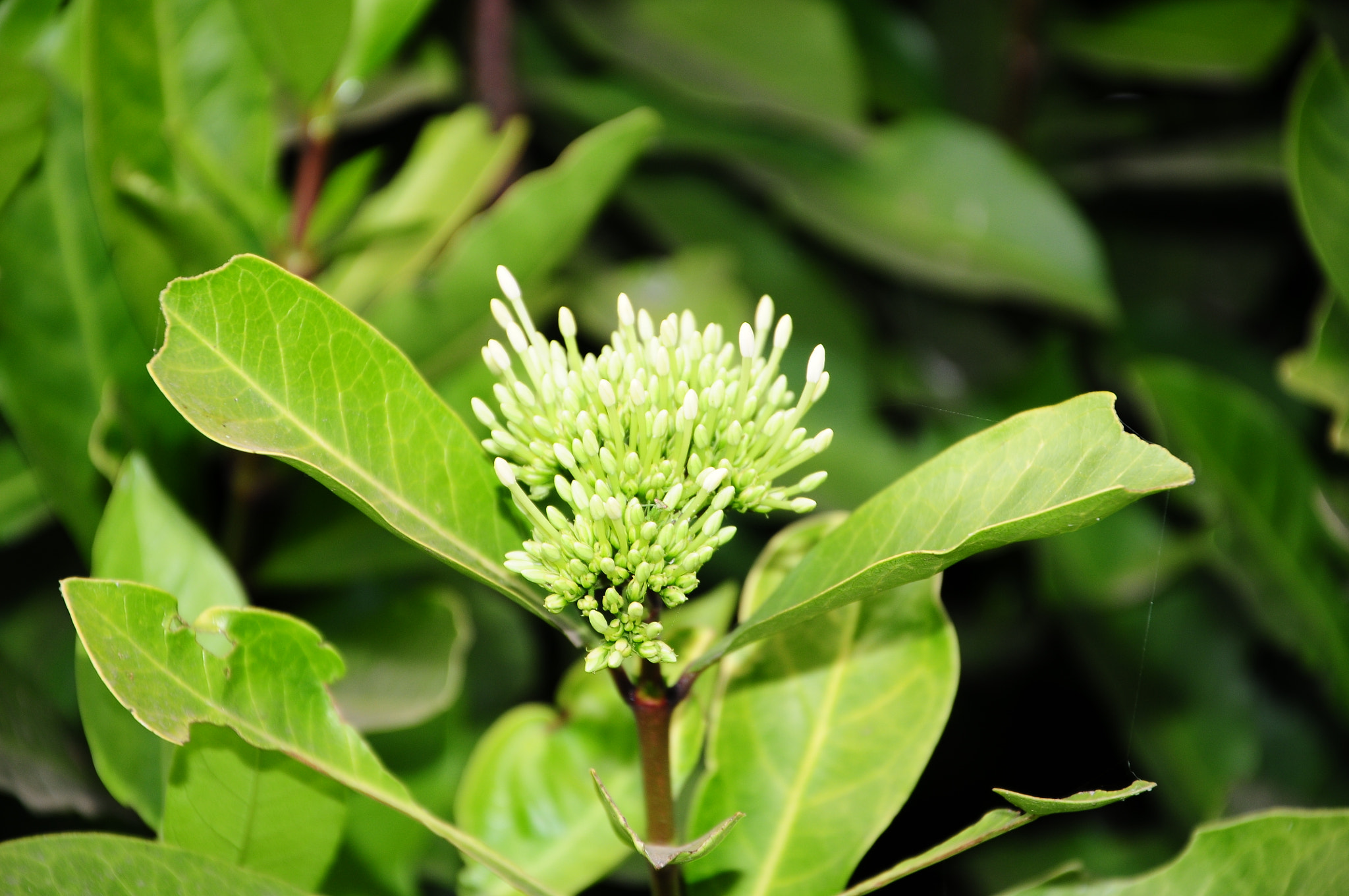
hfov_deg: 13.1
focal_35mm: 158
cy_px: 448
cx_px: 674
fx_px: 5894
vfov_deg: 8.7
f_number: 5.6
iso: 200
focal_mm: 105
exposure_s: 1/100
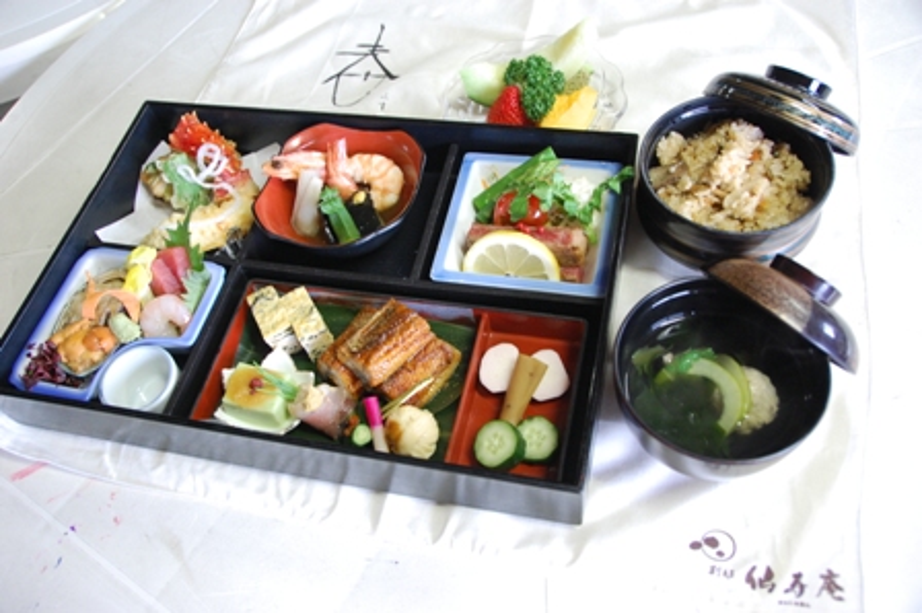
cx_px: 461
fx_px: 845
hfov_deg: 57.3
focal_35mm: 33
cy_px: 306
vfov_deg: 39.9
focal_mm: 22
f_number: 3.8
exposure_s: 1/20
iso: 800
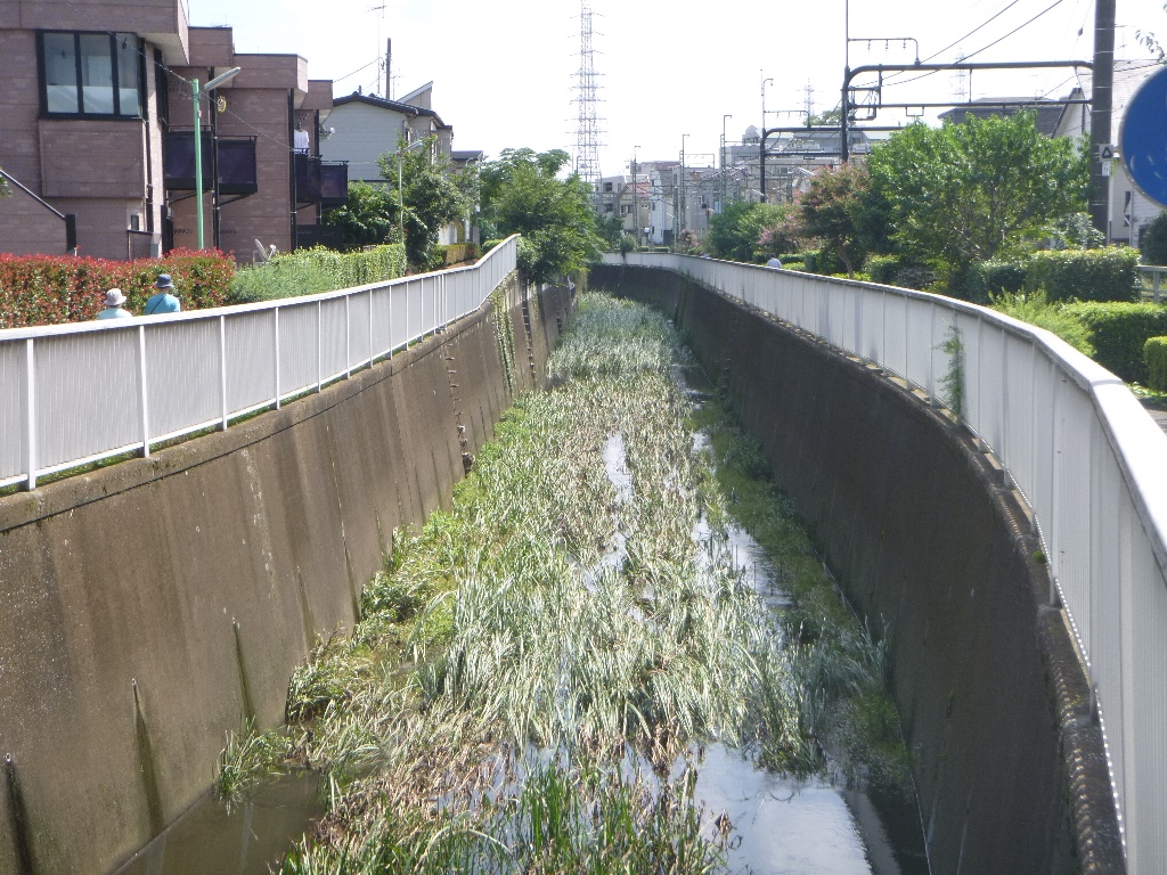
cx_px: 584
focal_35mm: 58
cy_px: 438
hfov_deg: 33.2
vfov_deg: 25.2
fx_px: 1955
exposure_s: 1/160
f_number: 5.1
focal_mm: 10.4
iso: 100
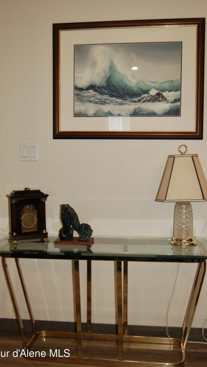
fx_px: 371
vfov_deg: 52.8
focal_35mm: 38
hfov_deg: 31.2
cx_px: 103
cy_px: 185
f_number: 4
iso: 400
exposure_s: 1/60
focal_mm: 24
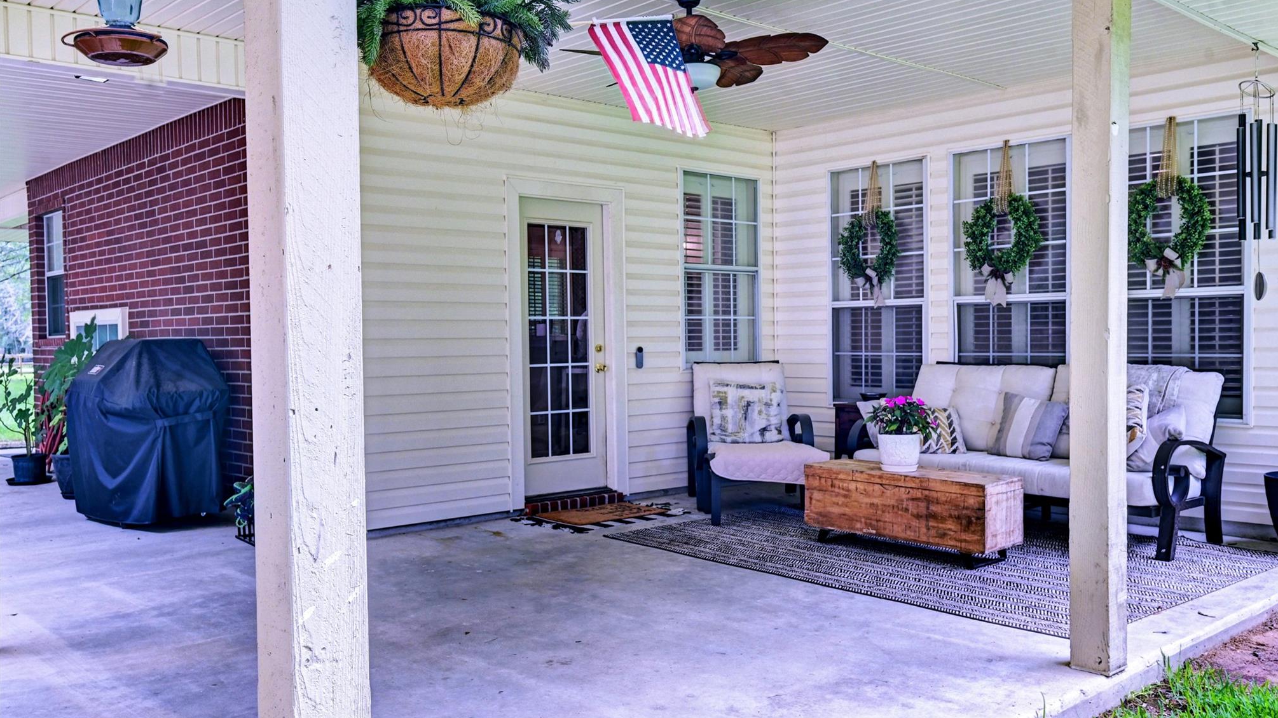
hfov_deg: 61.0
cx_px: 650
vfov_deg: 36.7
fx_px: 1084
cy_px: 370
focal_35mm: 32
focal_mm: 30
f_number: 8
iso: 400
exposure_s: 1/60
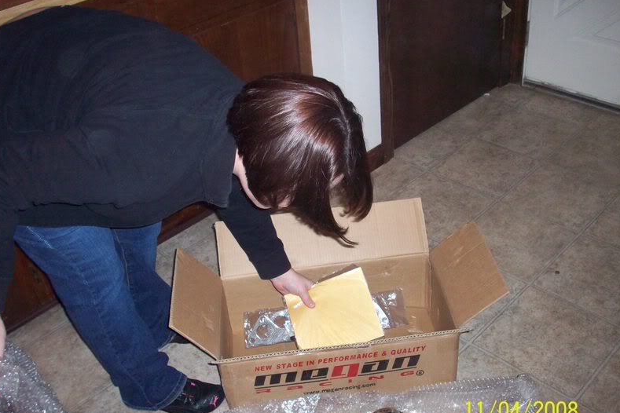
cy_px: 220
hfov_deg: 49.6
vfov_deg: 34.2
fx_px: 672
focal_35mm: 39
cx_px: 309
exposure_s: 1/64
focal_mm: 6.2
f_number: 2.8
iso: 160
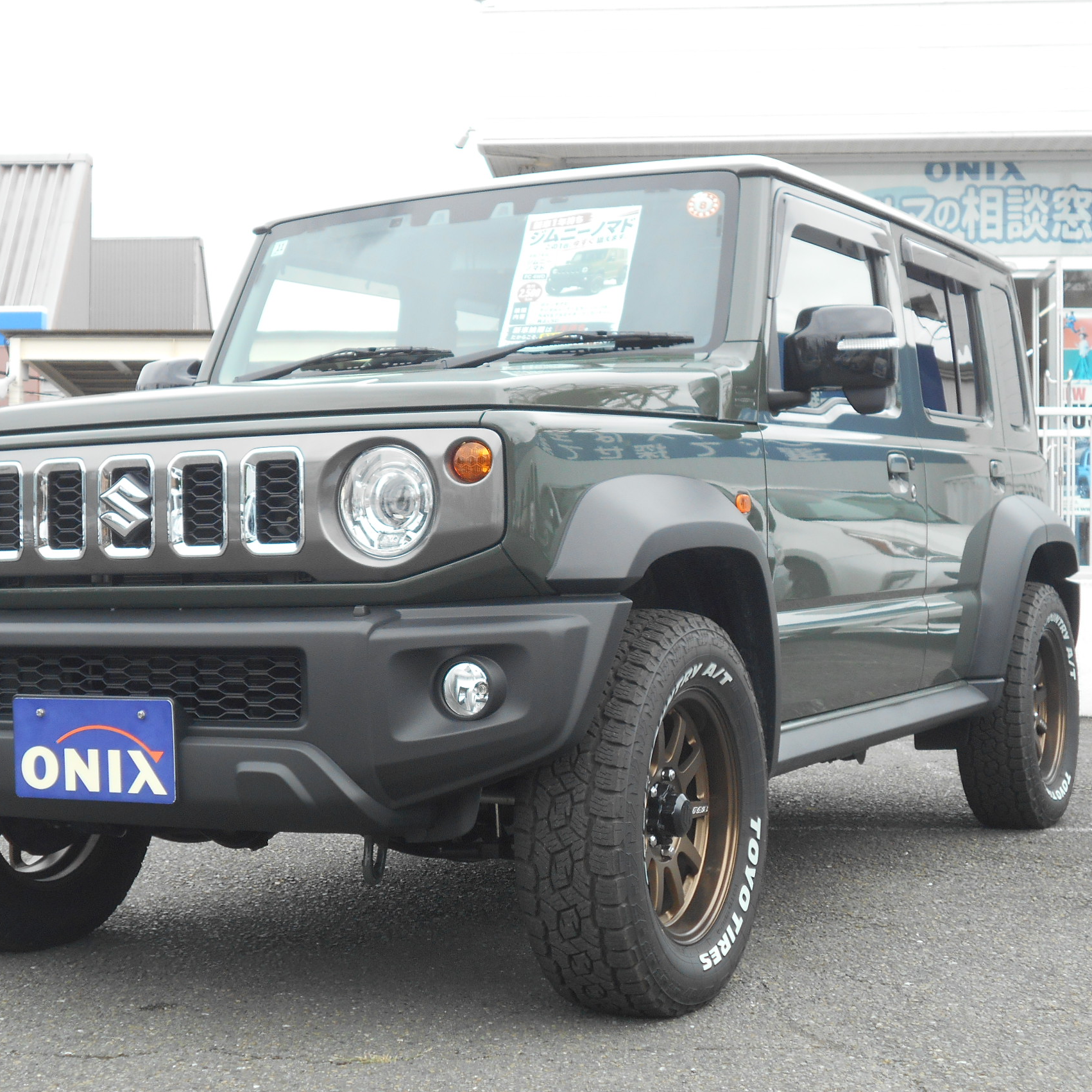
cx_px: 453
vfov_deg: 29.1
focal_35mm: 59
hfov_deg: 29.0
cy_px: 546
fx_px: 2106
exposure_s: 1/250
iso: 110
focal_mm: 8.8
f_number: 4.5
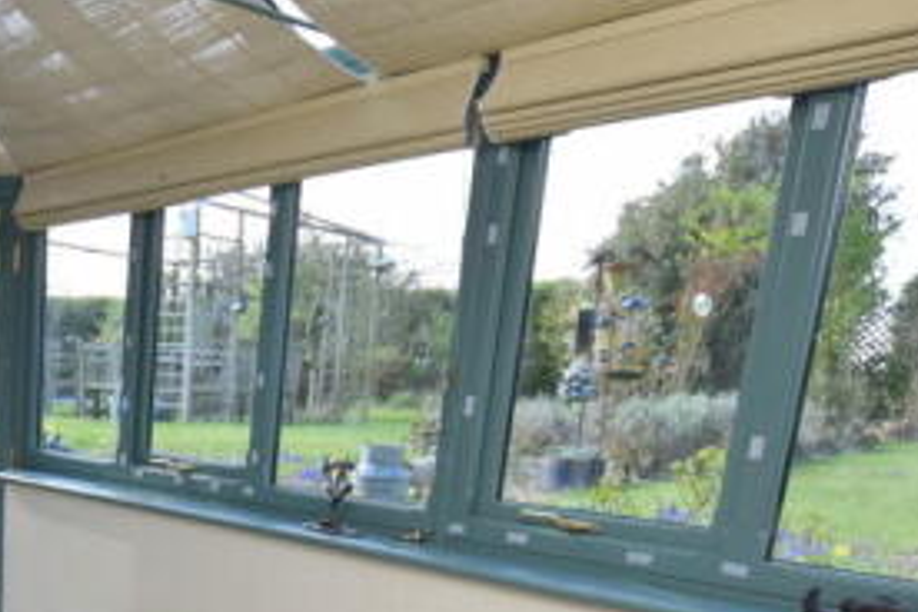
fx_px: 999
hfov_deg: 44.1
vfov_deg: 31.0
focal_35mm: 39
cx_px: 62
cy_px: 644
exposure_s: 1/160
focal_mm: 11
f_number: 5.6
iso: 200
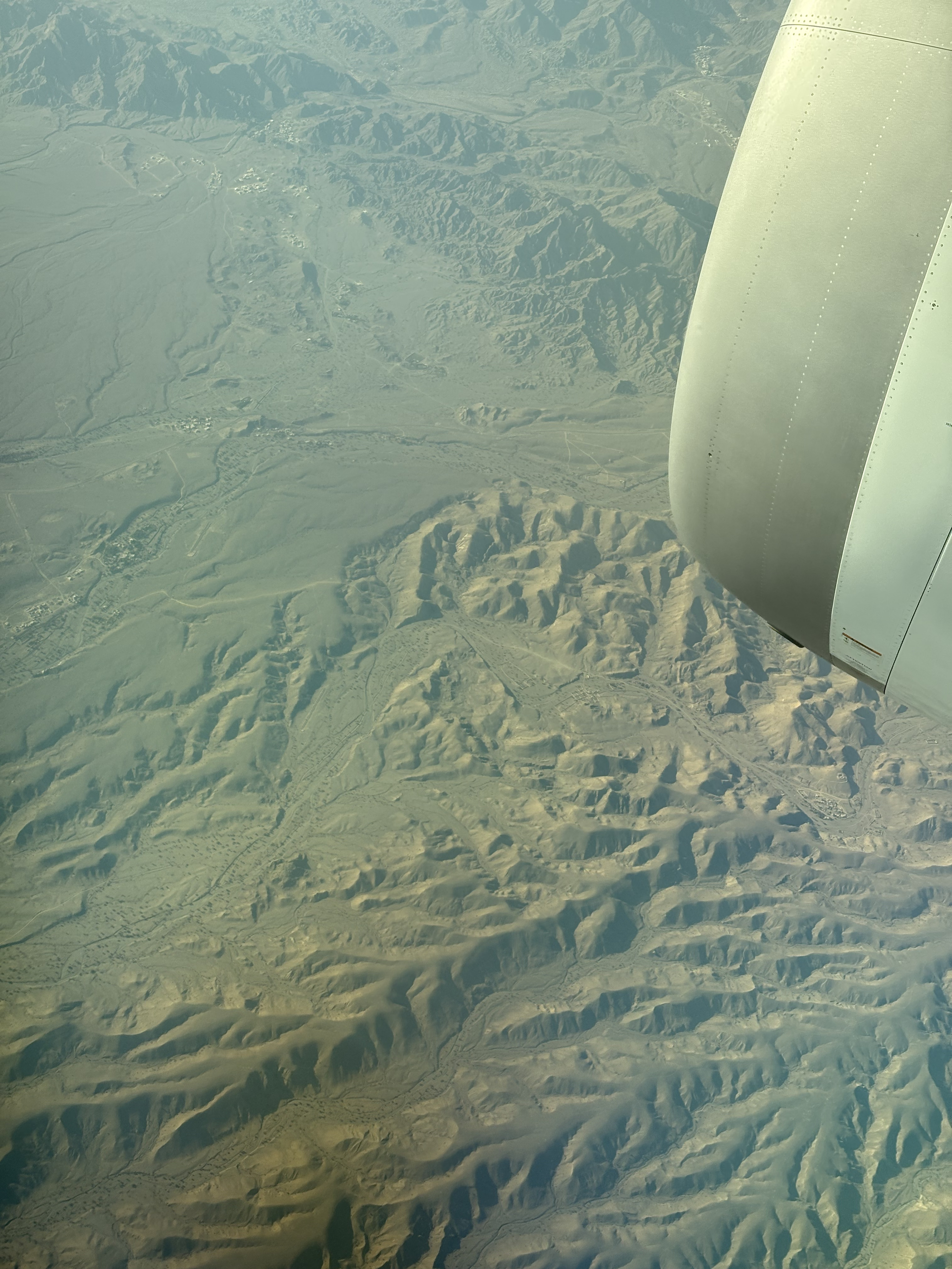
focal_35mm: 52
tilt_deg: -39.9
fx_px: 1907
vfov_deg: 36.8
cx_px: 476
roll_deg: -15.4
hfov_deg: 28.0
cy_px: 634
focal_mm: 5.96
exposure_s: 1/1032
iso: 32
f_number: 1.6
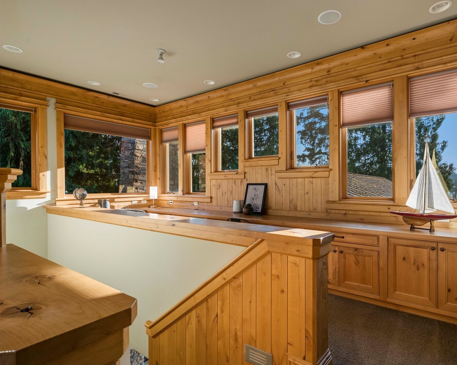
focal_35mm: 19
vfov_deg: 70.9
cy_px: 185
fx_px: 257
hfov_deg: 82.7
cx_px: 264
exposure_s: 1/13
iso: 1250
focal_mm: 16
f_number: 7.1
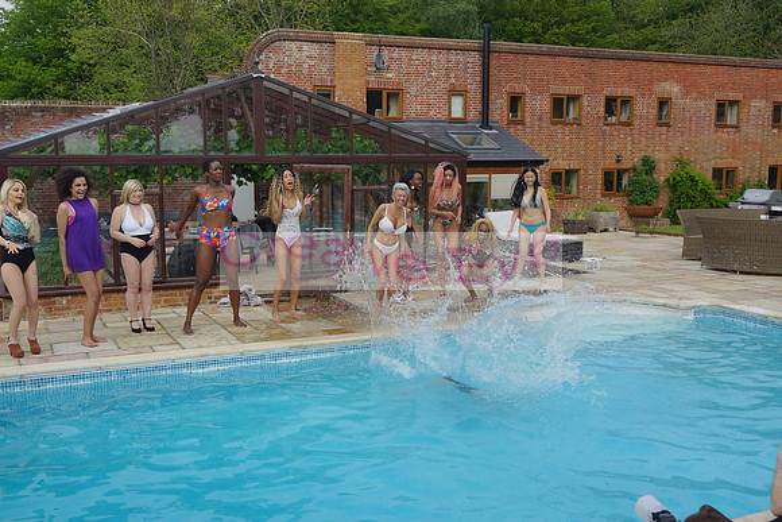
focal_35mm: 36
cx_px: 391
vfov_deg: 36.9
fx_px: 782
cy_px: 261
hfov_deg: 53.1
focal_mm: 24
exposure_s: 1/500
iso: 125
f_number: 6.3
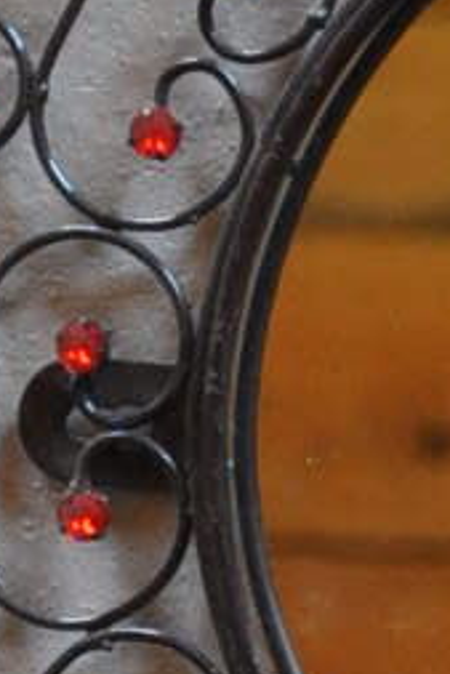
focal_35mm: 364
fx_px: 6815
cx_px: 900
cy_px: 522
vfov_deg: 5.7
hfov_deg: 3.7
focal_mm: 32
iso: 720
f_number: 4.2
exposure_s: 1/60
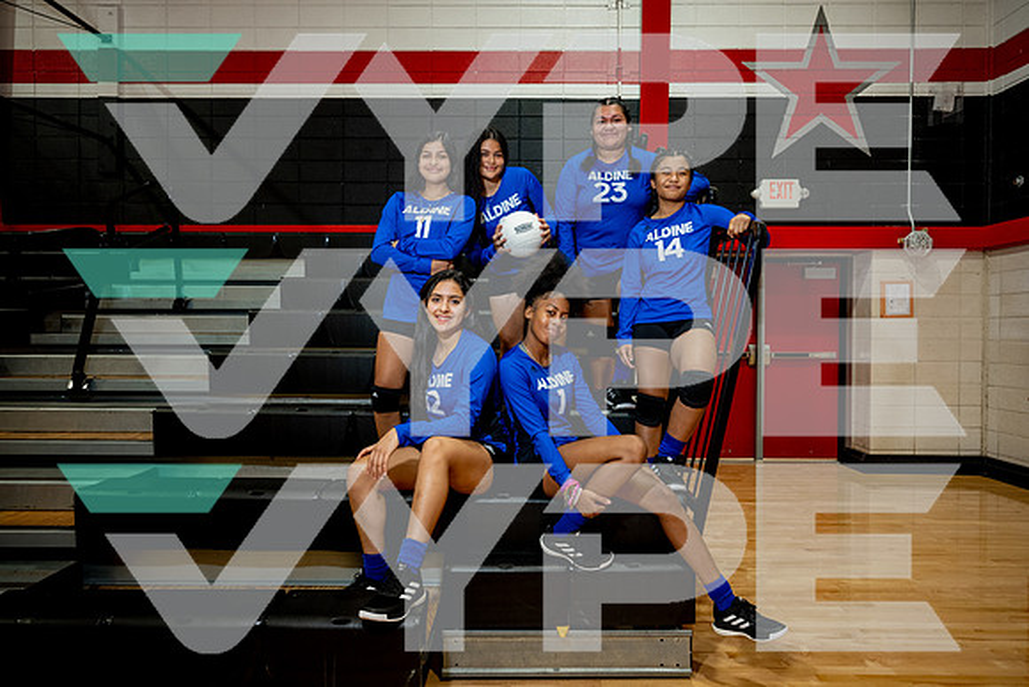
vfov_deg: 53.2
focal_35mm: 24
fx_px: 686
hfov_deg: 73.7
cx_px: 514
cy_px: 344
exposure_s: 1/100
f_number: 5.6
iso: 1000
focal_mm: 24
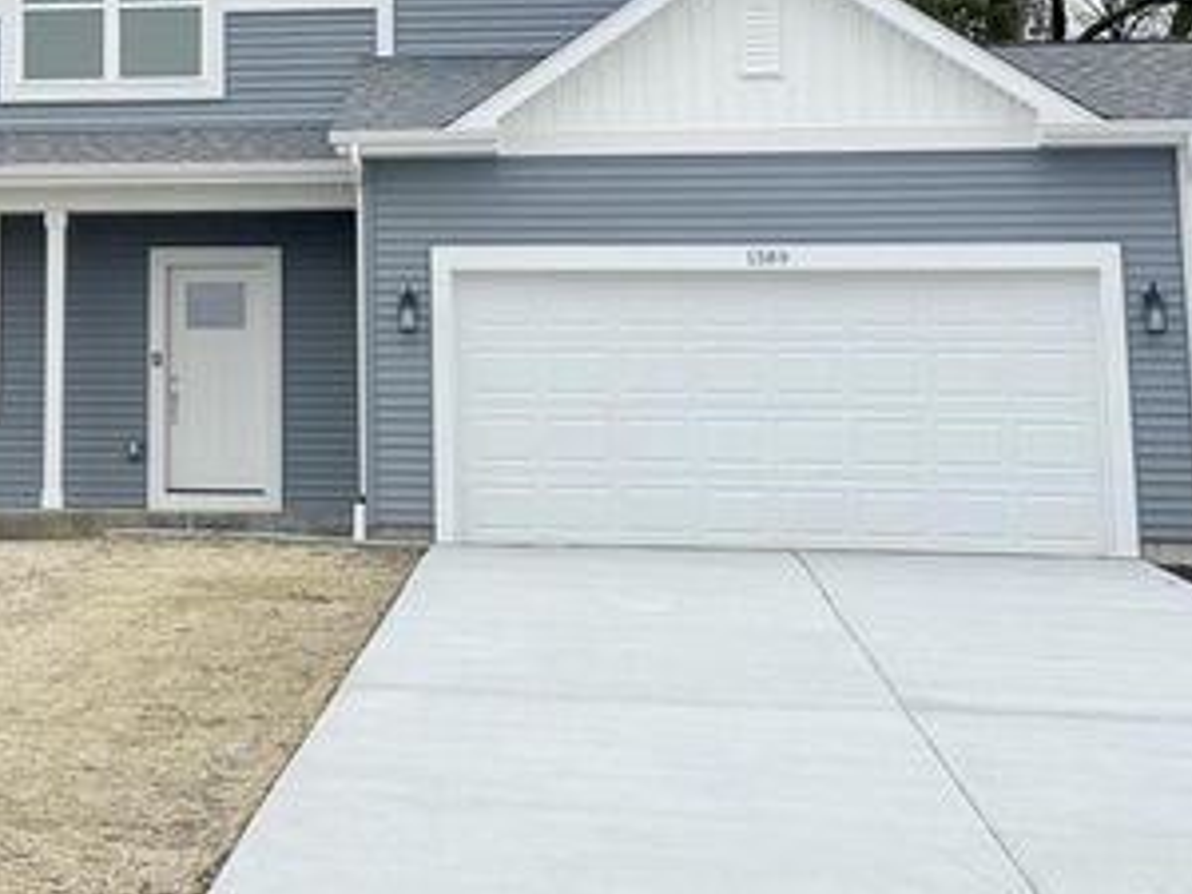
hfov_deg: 24.2
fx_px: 2755
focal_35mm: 80
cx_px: 342
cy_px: 153
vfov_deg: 18.2
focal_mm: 6.76
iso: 80
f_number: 1.78
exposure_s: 1/2273
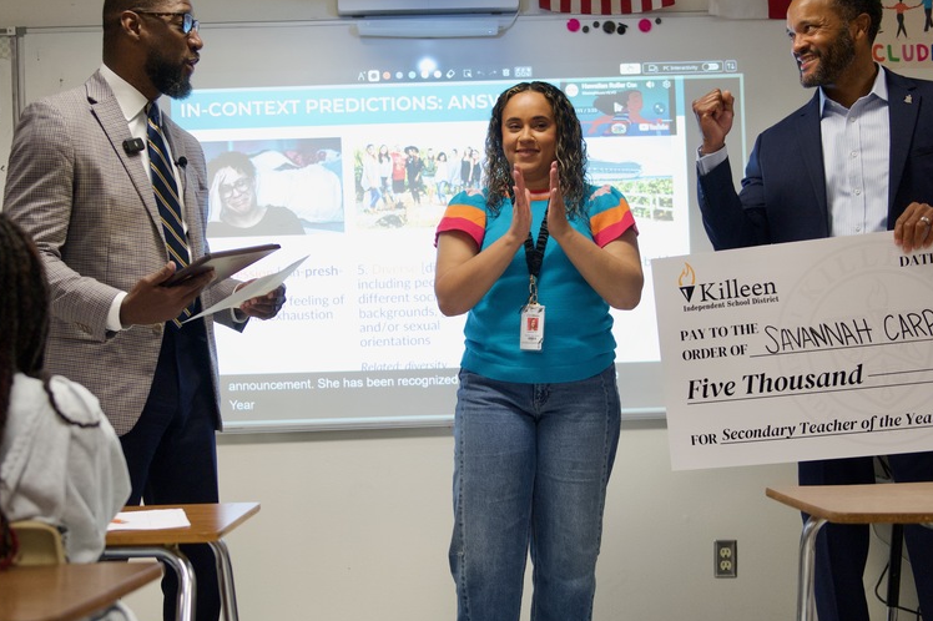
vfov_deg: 25.9
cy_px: 361
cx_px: 460
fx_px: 1347
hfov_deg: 38.2
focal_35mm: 52
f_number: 2.8
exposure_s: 1/320
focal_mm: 38
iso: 2000
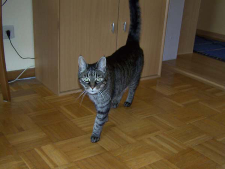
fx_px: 247
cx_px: 112
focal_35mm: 38
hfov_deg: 48.9
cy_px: 84
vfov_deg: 37.8
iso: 160
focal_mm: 6.3
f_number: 2.8
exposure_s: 1/60
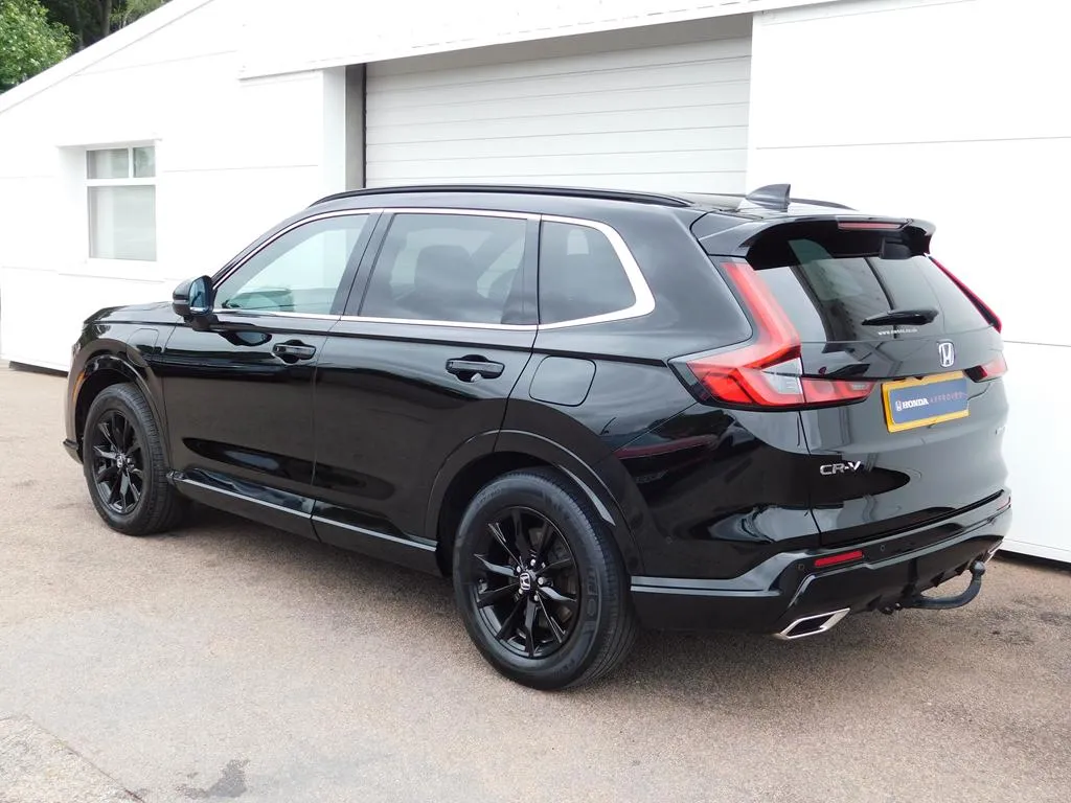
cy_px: 402
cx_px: 536
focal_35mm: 40
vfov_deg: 36.0
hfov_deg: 46.8
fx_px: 1238
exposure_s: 1/250
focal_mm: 7.1
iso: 125
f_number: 3.6
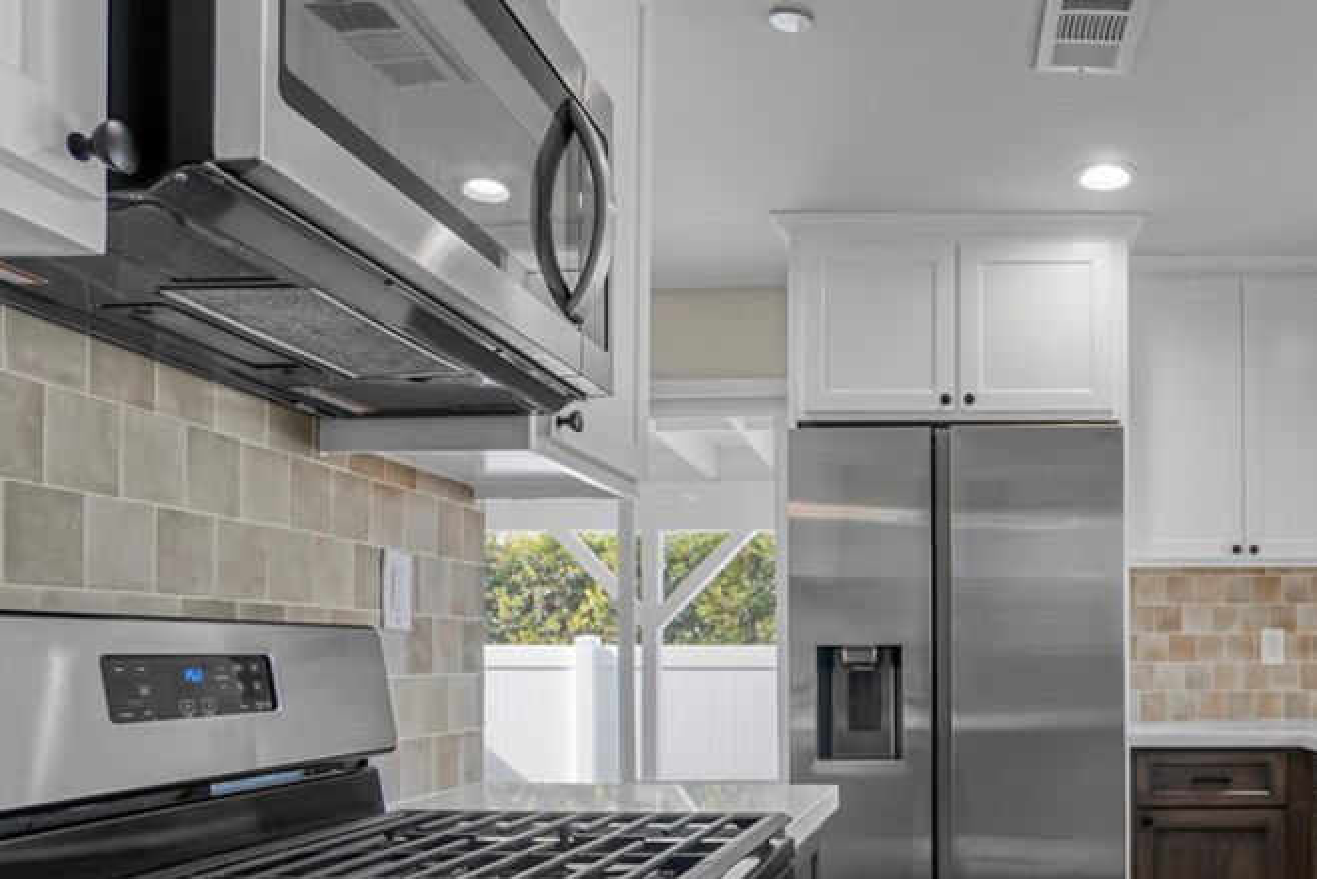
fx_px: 1024
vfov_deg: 45.0
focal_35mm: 28
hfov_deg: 62.0
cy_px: 652
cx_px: 977
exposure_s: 1/30
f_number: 4
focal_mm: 12
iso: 125
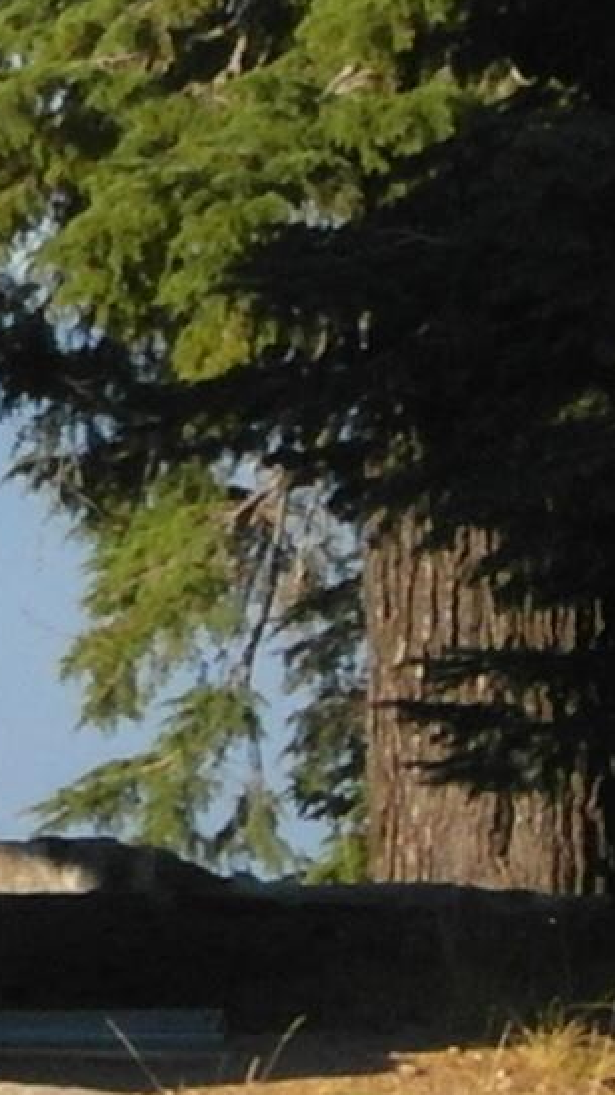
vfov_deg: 5.0
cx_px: -2410
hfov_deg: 2.7
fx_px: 12539
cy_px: -409
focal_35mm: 432
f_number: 7
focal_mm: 11
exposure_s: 1/180
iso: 100
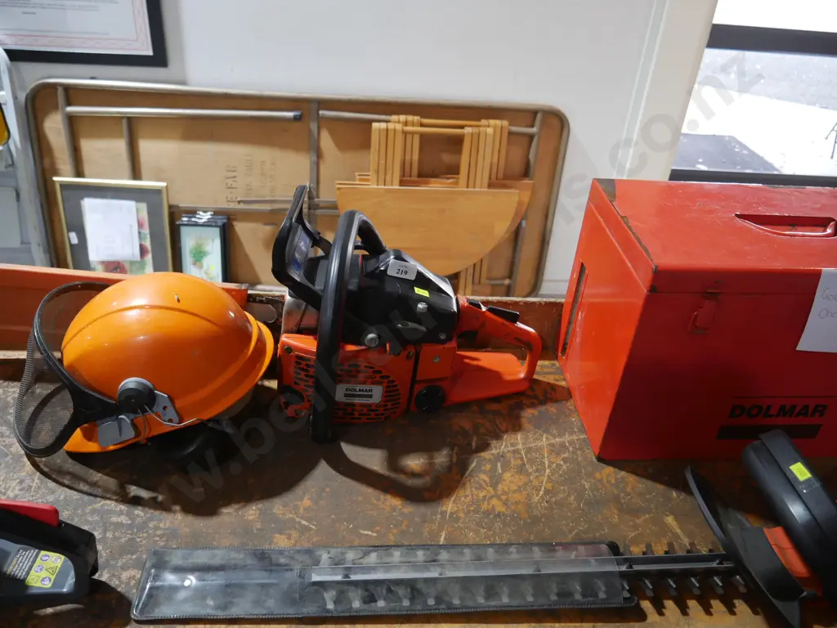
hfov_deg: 63.4
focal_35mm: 28
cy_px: 314
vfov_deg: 49.7
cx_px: 418
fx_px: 677
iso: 640
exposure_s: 1/60
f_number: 3.5
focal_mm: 14
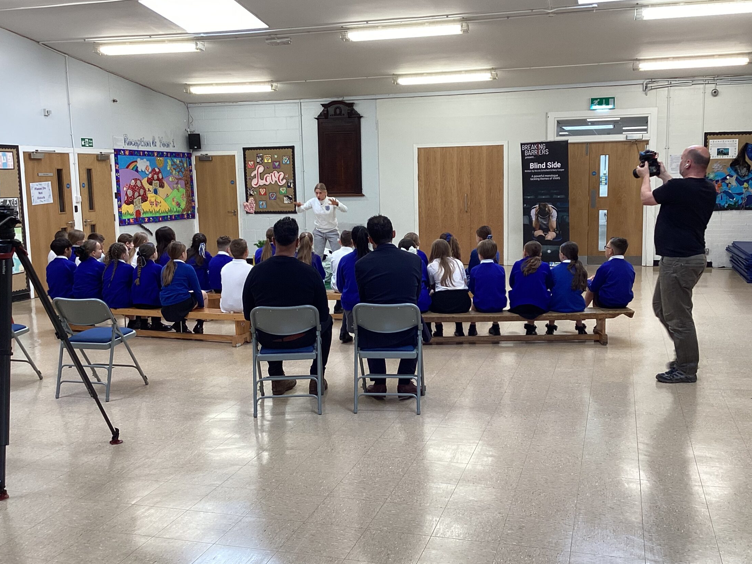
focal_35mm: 36
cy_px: 283
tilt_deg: -8.3
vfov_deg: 39.7
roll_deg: +0.7
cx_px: 391
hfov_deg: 51.3
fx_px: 782
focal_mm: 3.3
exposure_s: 1/50
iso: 50
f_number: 2.4
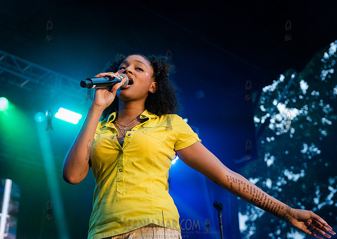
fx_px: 522
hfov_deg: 35.7
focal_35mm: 55
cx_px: 149
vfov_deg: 25.8
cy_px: 113
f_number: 3.5
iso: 4000
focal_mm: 50
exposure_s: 1/640
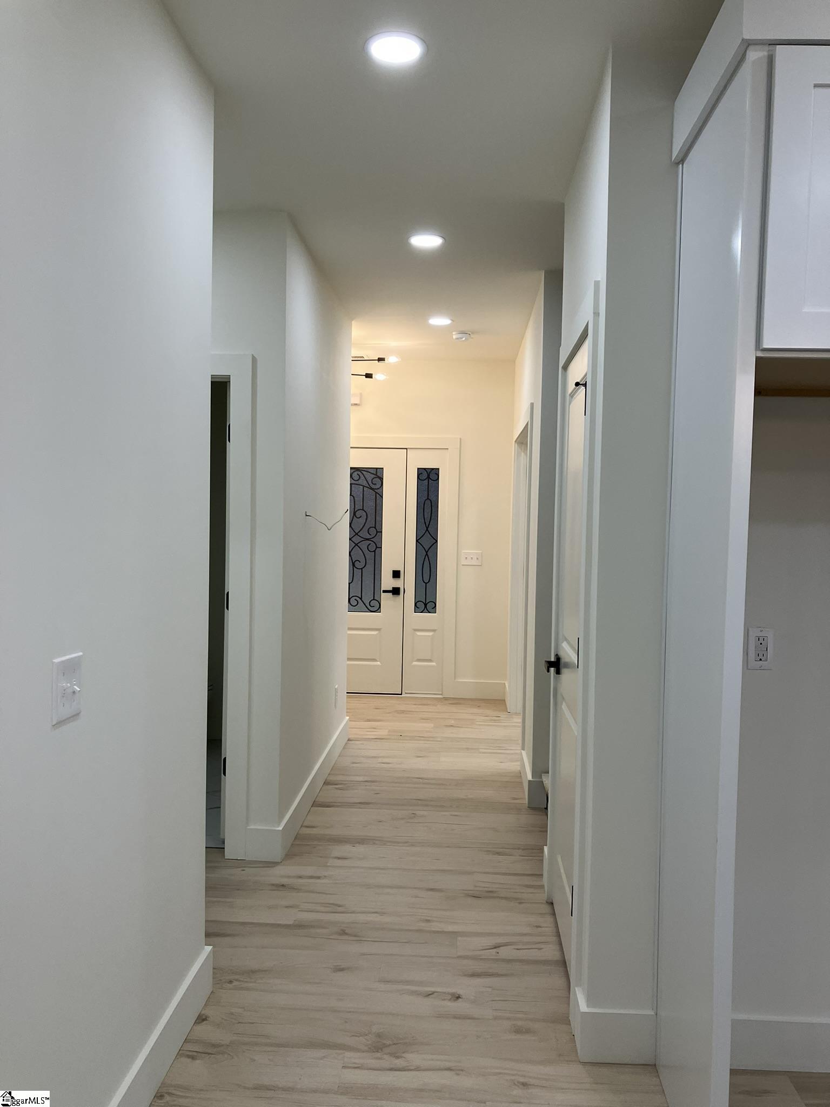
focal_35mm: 28
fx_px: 895
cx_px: 415
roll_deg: -1.2
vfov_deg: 63.4
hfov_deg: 49.7
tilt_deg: -1.6
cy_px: 554
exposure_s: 1/120
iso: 64
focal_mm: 3.99
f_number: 1.8
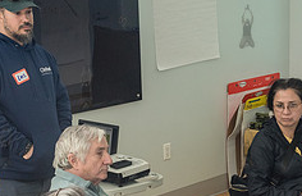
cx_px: 219
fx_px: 823
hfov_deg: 20.6
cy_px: 169
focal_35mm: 99
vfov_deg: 13.5
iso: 1250
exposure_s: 1/200
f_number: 5.6
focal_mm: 35
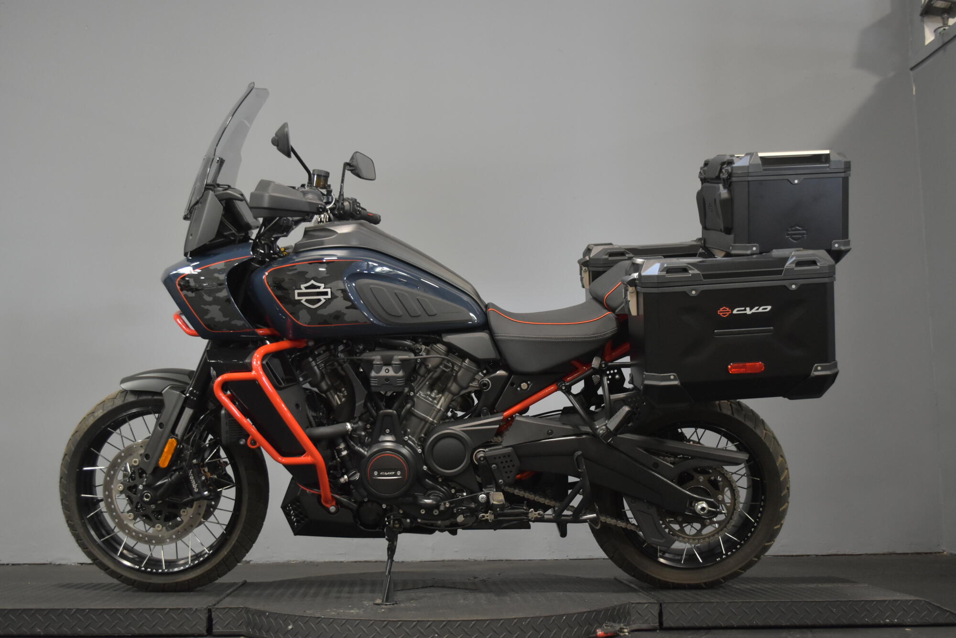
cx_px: 478
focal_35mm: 39
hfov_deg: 49.5
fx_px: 1036
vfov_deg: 34.2
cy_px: 319
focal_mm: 26
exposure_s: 1/30
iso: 1600
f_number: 4.2
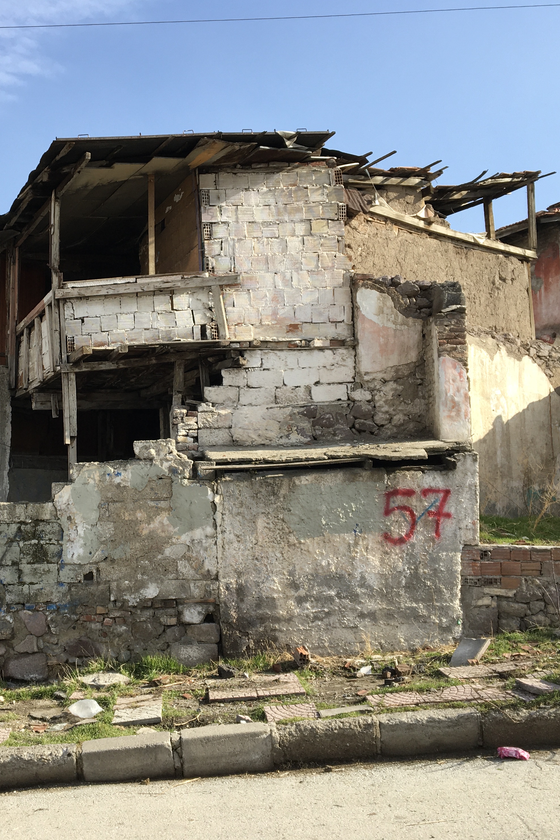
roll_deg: -0.5
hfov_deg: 32.1
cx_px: 145
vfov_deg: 47.4
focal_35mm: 41
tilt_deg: +9.6
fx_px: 957
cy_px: 415
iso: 25
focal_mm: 4.15
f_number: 2.2
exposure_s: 1/827
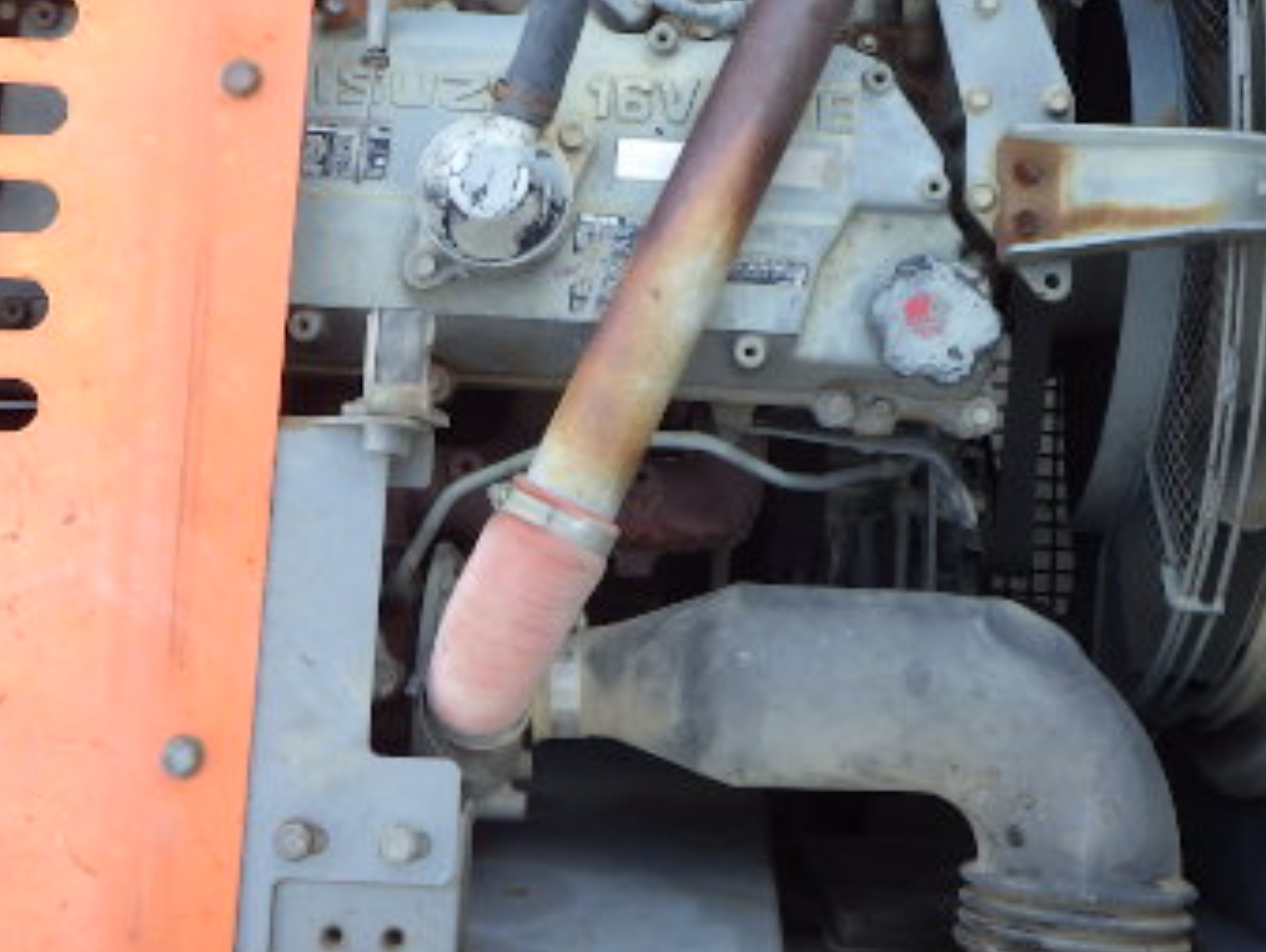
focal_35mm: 53
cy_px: 285
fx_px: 1940
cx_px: 697
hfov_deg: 36.1
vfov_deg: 27.3
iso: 125
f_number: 3.5
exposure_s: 1/200
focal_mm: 5
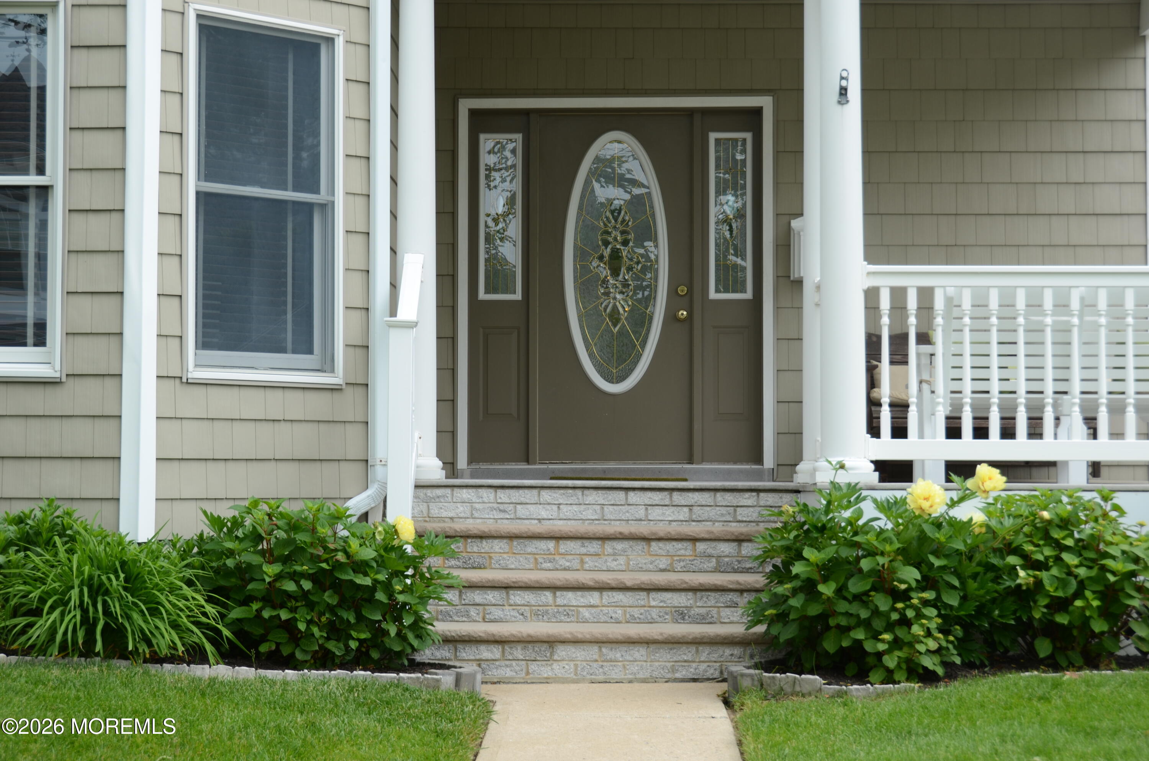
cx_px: 574
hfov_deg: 30.6
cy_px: 380
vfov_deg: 20.5
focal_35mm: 66
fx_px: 2102
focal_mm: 44
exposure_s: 1/160
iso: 100
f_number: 7.1
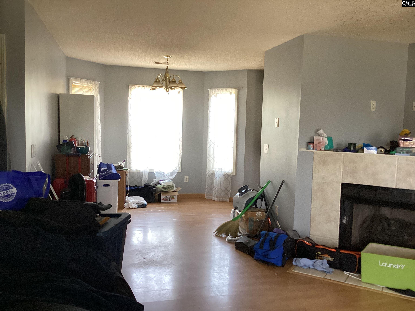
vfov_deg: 45.4
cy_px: 156
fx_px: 372
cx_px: 208
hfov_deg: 58.4
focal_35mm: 31
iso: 200
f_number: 2.4
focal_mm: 3.3
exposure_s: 1/60
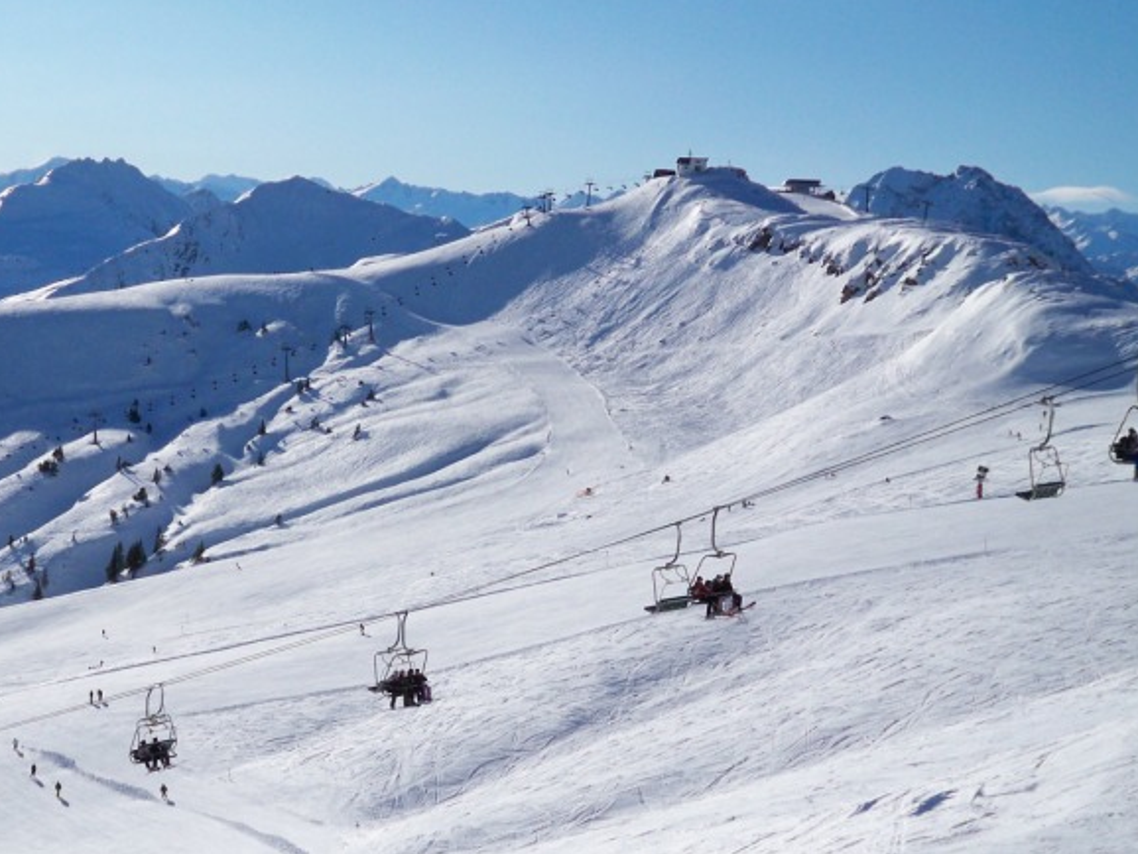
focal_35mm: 62
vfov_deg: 23.6
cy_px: 516
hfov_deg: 30.8
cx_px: 337
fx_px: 2039
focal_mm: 6.3
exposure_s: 1/1600
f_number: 4.7
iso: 125
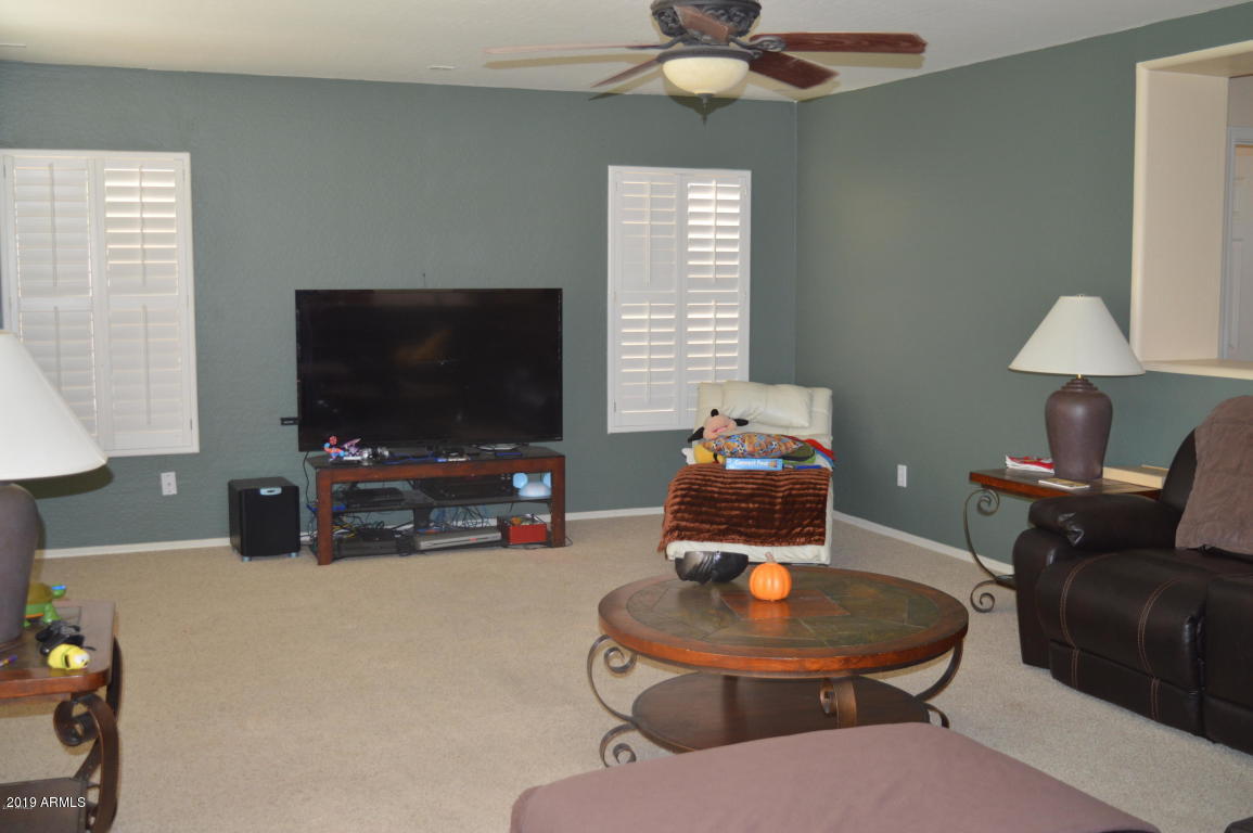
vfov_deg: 34.1
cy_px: 416
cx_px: 626
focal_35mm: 39
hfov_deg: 49.6
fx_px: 1356
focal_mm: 26
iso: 400
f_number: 4
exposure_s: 1/60
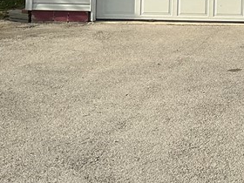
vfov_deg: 13.6
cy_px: -40
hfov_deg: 16.1
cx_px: 417
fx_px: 747
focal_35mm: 106
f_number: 1.8
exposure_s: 1/1144
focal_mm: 3
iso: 25
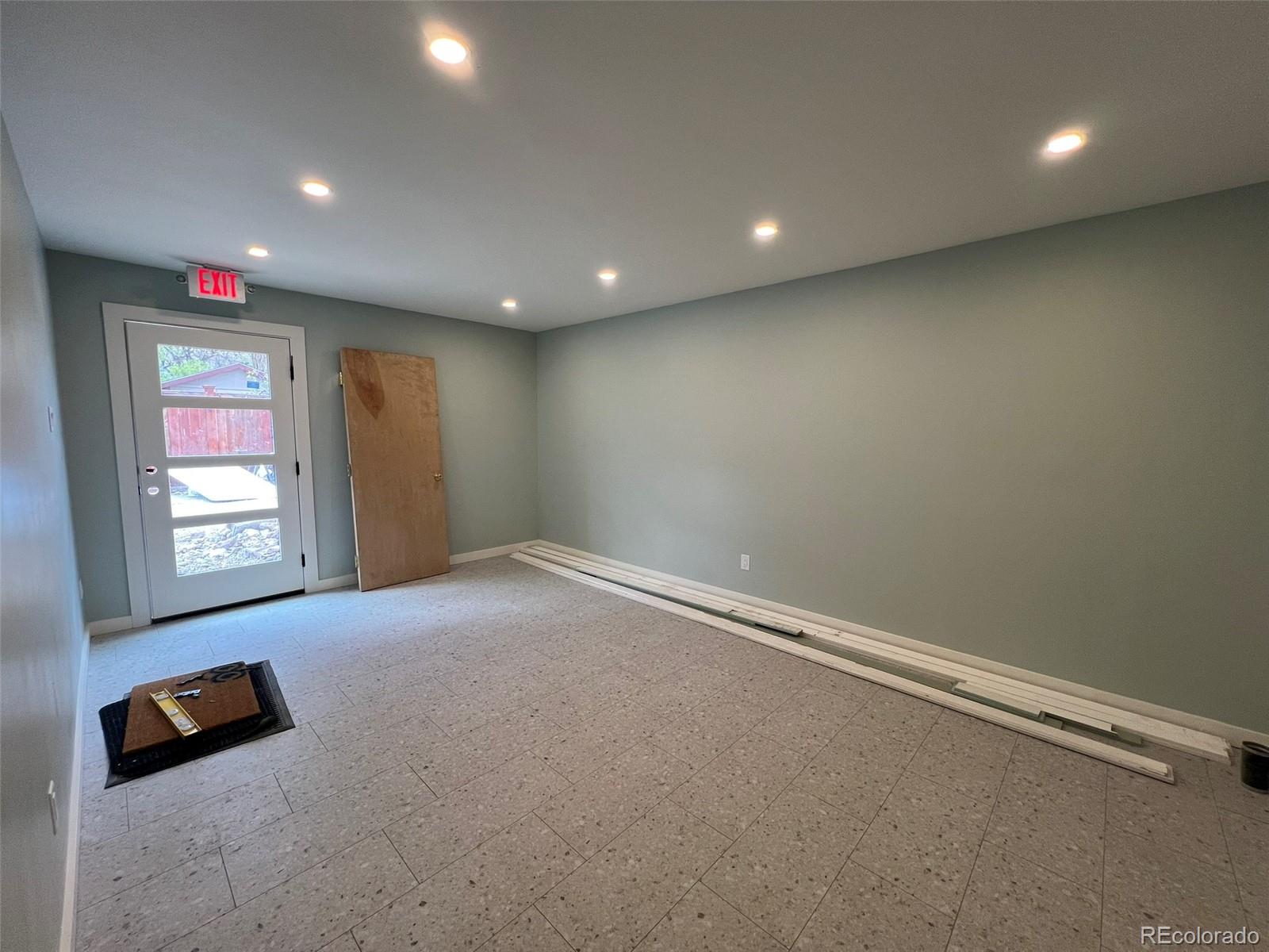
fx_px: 477
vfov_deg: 89.9
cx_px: 634
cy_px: 476
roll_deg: -0.2
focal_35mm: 13
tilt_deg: -5.6
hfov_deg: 106.2
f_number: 1.8
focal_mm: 1.57
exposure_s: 1/120
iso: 100
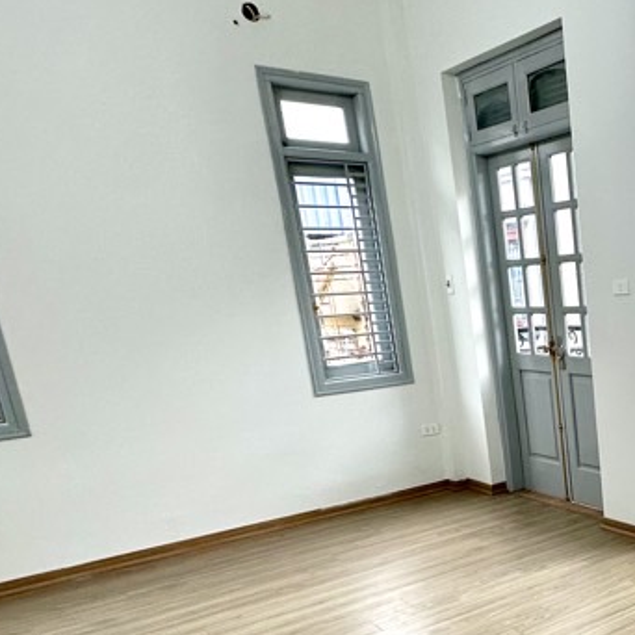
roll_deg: +1.1
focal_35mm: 37
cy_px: 483
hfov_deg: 37.5
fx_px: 768
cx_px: 700
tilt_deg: -14.8
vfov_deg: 43.4
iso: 64
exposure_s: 1/100
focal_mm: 2.22
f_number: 2.2
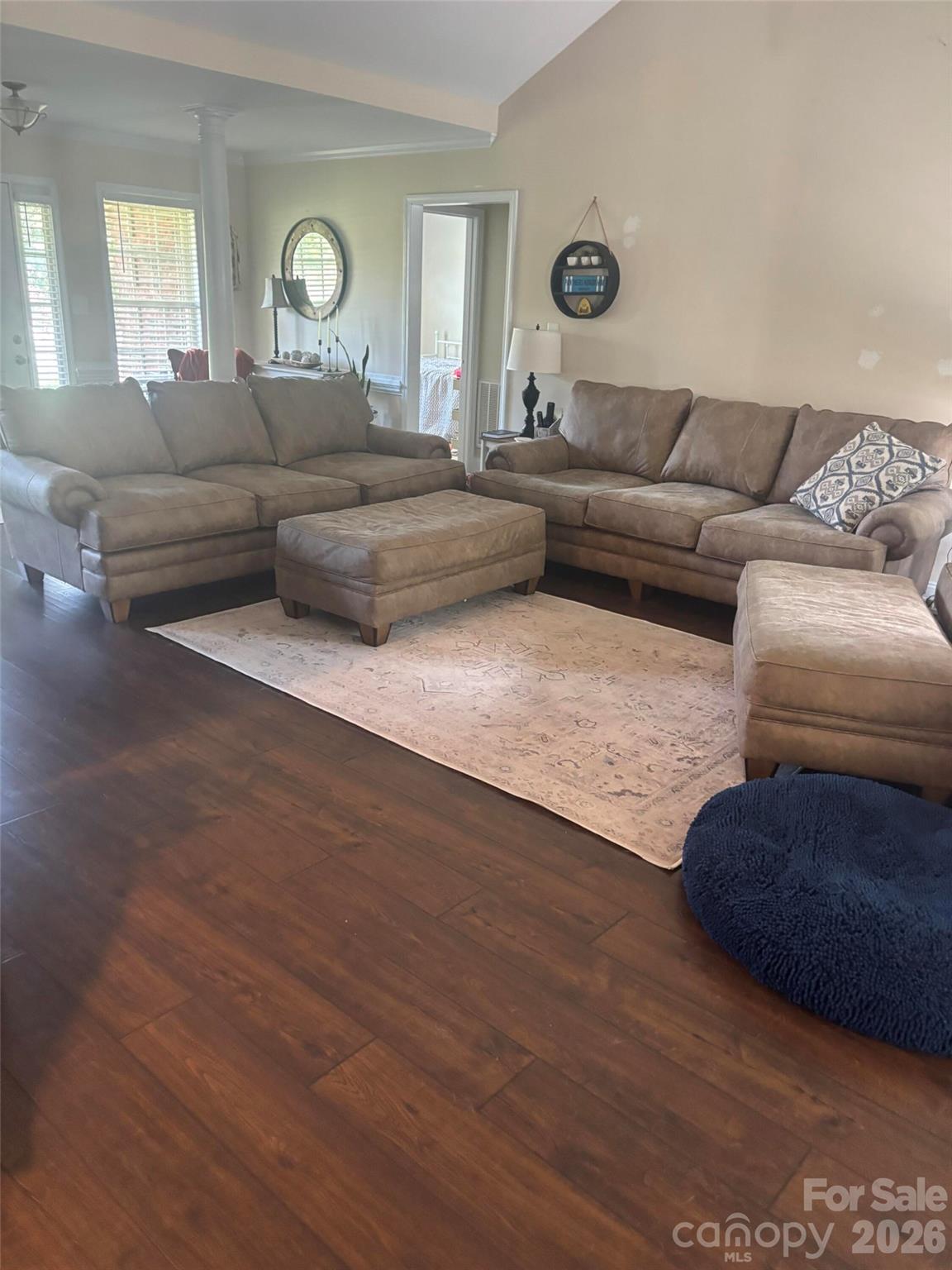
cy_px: 635
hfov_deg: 53.1
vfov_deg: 67.3
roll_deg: -6.0
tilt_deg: -17.3
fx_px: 953
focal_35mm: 26
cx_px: 476
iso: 400
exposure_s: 1/60
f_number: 1.6
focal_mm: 5.96
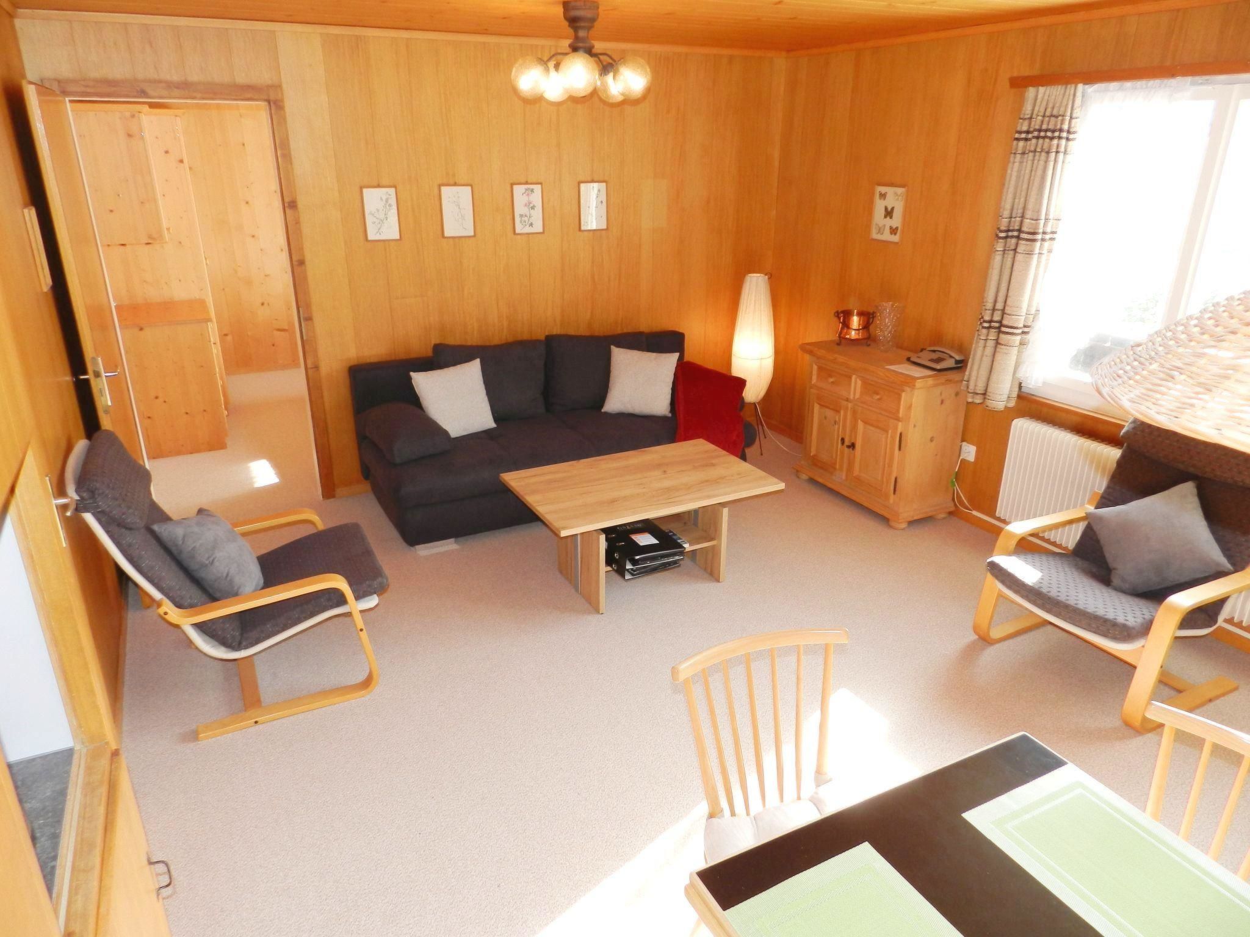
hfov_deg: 73.9
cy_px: 468
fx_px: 831
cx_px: 625
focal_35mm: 23
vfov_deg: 58.9
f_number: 3.4
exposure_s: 1/80
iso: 160
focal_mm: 4
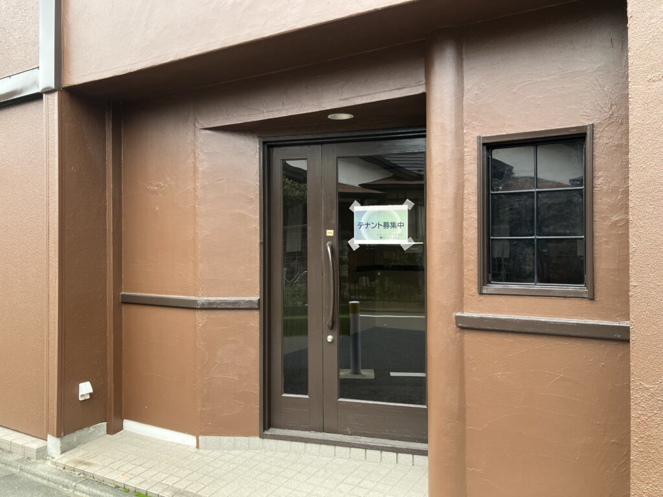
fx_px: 536
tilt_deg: +1.1
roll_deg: +0.1
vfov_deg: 49.7
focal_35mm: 28
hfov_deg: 63.4
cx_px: 332
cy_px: 248
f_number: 1.8
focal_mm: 3.99
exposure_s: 1/121
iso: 32
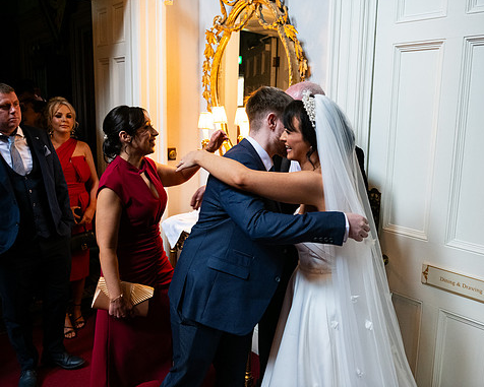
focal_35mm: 32
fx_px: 458
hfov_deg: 55.4
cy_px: 194
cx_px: 279
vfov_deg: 45.8
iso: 1600
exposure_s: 1/160
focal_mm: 28
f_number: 3.5
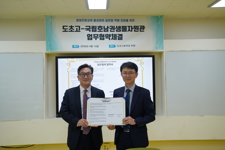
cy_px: 75
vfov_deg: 35.9
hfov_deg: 51.9
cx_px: 112
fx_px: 231
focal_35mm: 37
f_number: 4
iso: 100
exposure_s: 1/40
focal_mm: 37
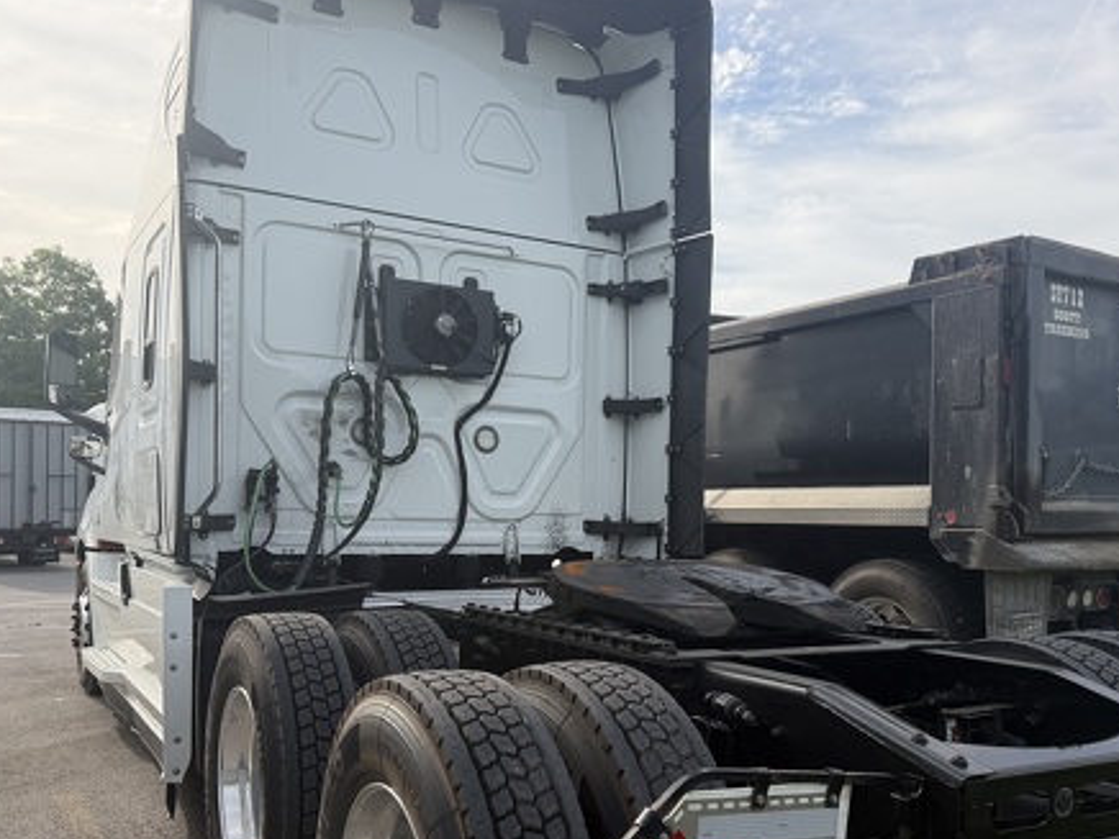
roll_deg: -0.4
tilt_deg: -1.2
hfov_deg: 55.3
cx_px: 593
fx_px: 1067
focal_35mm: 33
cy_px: 505
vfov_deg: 42.7
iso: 100
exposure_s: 1/3953
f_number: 1.78
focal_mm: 6.76
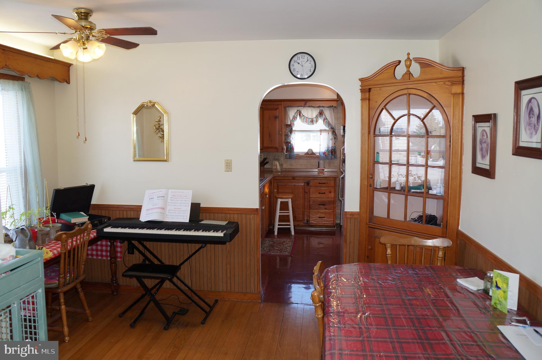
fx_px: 406
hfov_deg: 67.4
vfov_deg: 47.8
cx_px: 271
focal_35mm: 27
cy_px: 180
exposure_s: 1/80
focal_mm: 18
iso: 200
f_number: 4.5
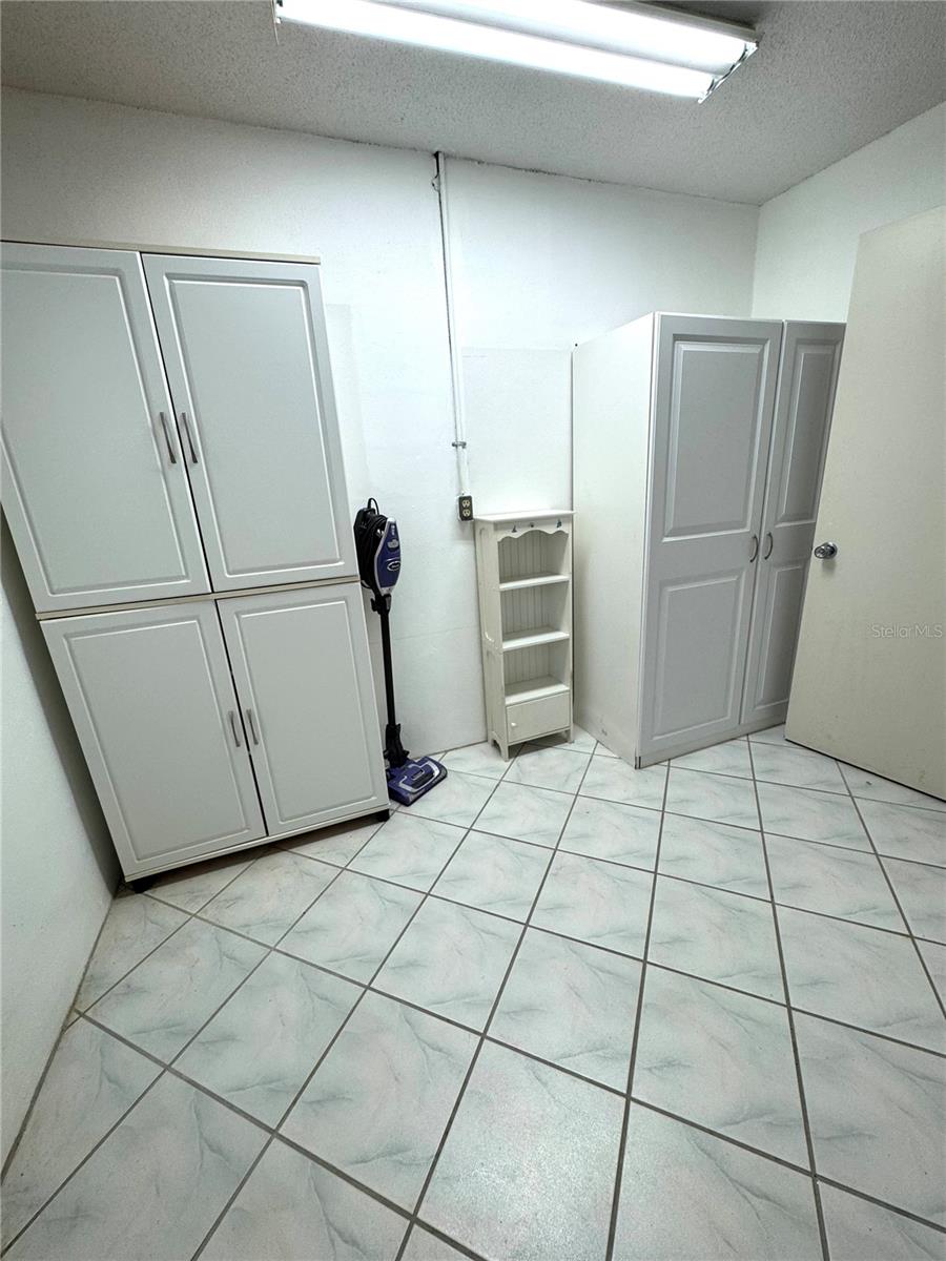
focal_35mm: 14
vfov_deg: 102.1
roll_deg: +4.1
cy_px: 630
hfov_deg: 85.7
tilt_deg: -17.5
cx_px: 473
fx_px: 510
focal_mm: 2.22
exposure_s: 1/120
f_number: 2.2
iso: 100
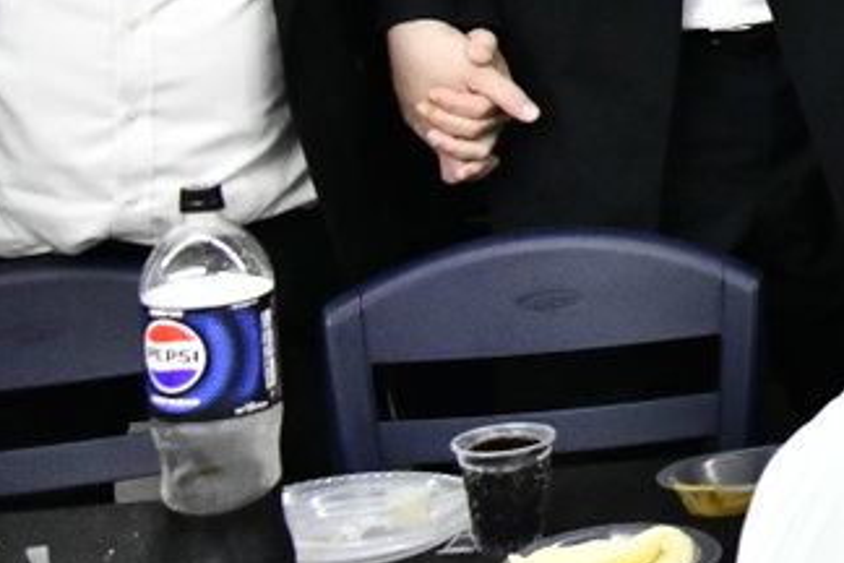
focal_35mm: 121
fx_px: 2837
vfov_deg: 10.9
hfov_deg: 13.7
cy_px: -252
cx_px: 1816
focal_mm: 28
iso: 4000
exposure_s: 1/200
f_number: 5.6
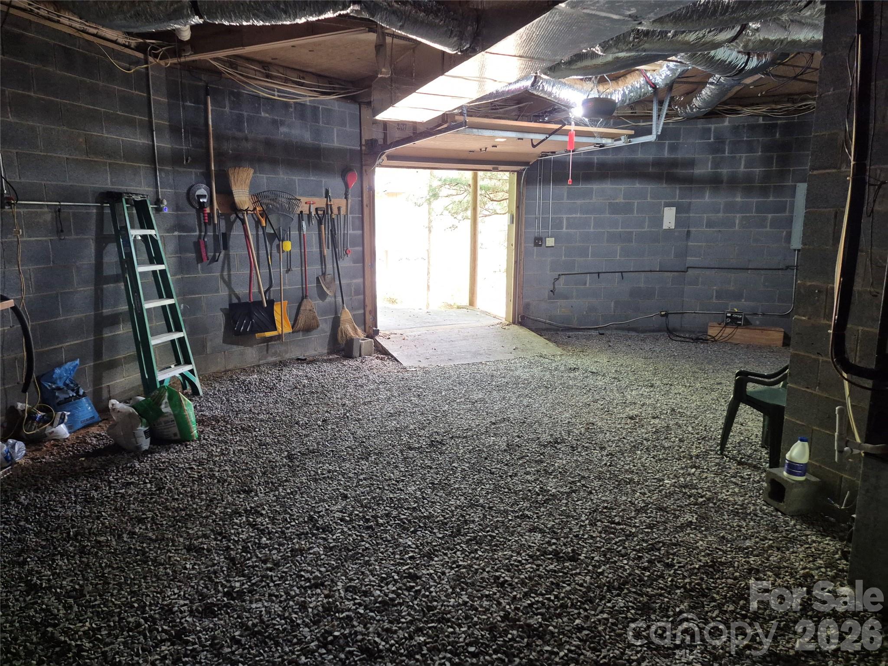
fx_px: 590
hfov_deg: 73.9
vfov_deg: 58.9
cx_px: 444
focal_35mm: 23
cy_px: 333
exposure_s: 1/120
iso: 640
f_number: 1.8
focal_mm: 5.4
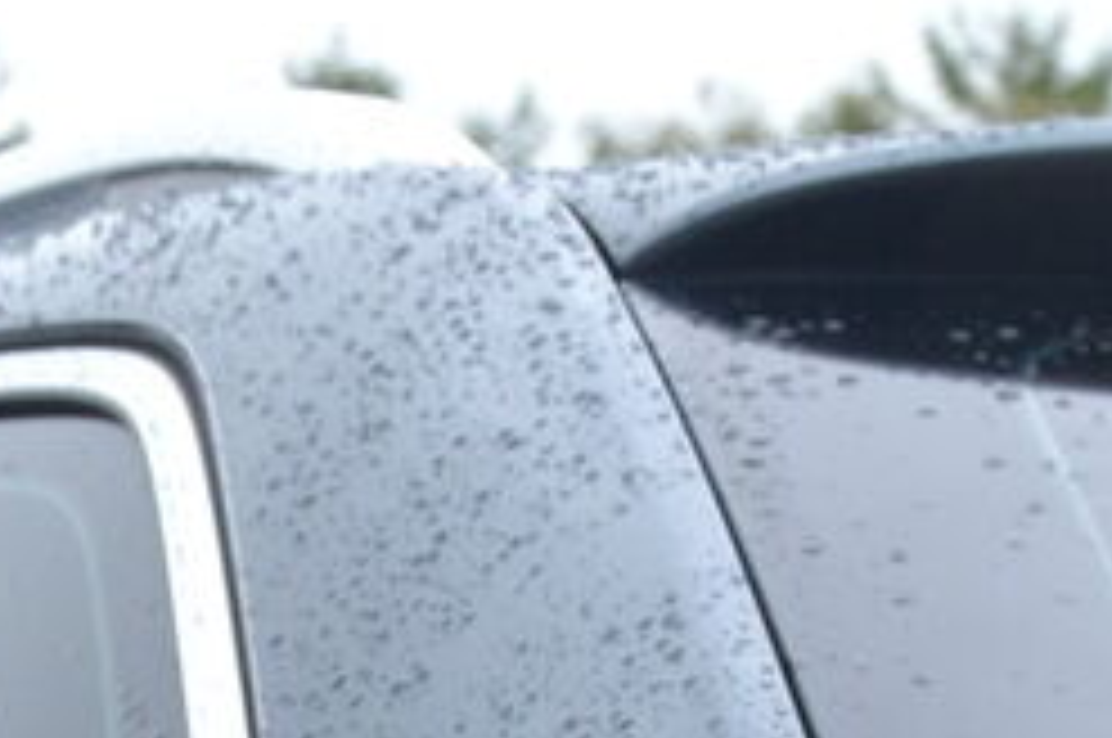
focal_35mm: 257
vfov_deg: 4.9
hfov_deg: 7.9
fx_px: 7928
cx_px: 1378
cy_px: 2614
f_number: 5.6
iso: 160
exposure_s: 1/125
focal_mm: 22
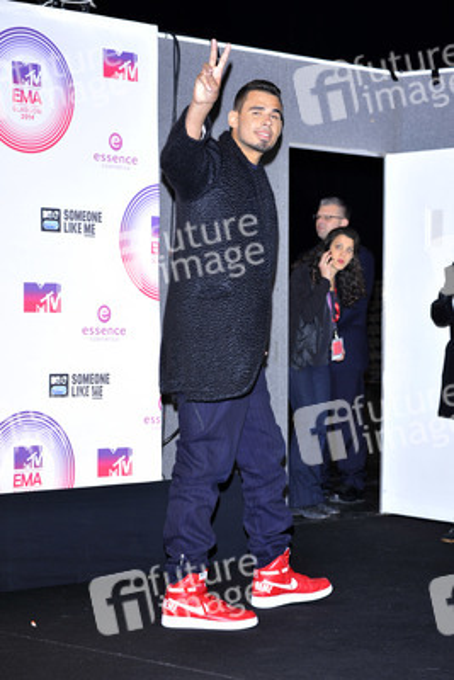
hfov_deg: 14.9
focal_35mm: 92
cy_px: 340
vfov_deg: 22.1
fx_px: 1739
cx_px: 227
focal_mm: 92
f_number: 7.1
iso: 800
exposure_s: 1/250
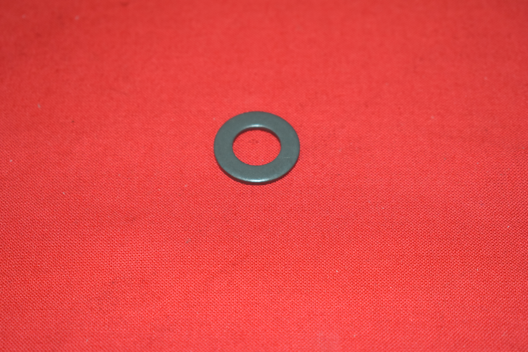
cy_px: 176
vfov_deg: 16.6
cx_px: 264
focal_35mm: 82
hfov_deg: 24.6
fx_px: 1210
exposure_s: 1/125
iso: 1250
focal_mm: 55
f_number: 5.6
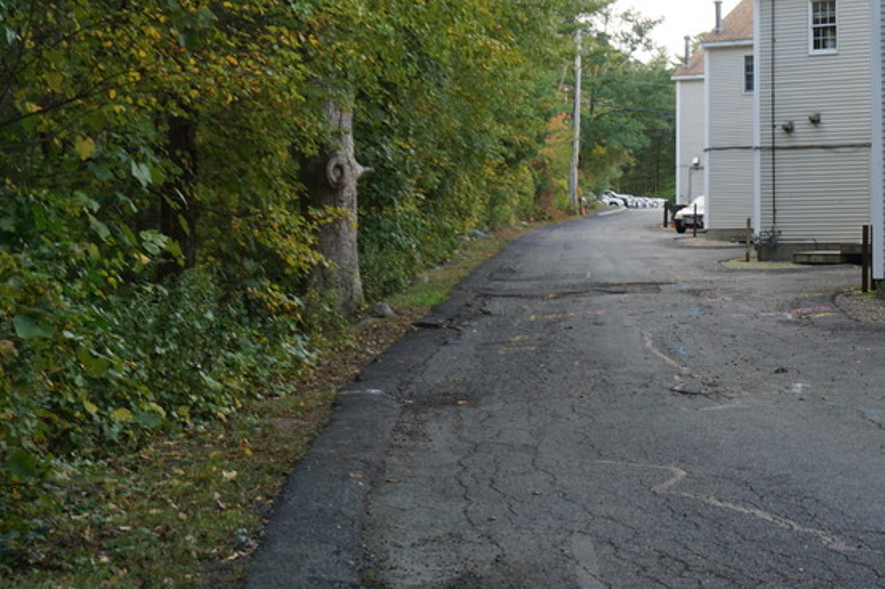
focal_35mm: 65
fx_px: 1597
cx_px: 752
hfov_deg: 30.0
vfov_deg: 20.5
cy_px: 74
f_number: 5
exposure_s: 1/60
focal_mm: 24
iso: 100
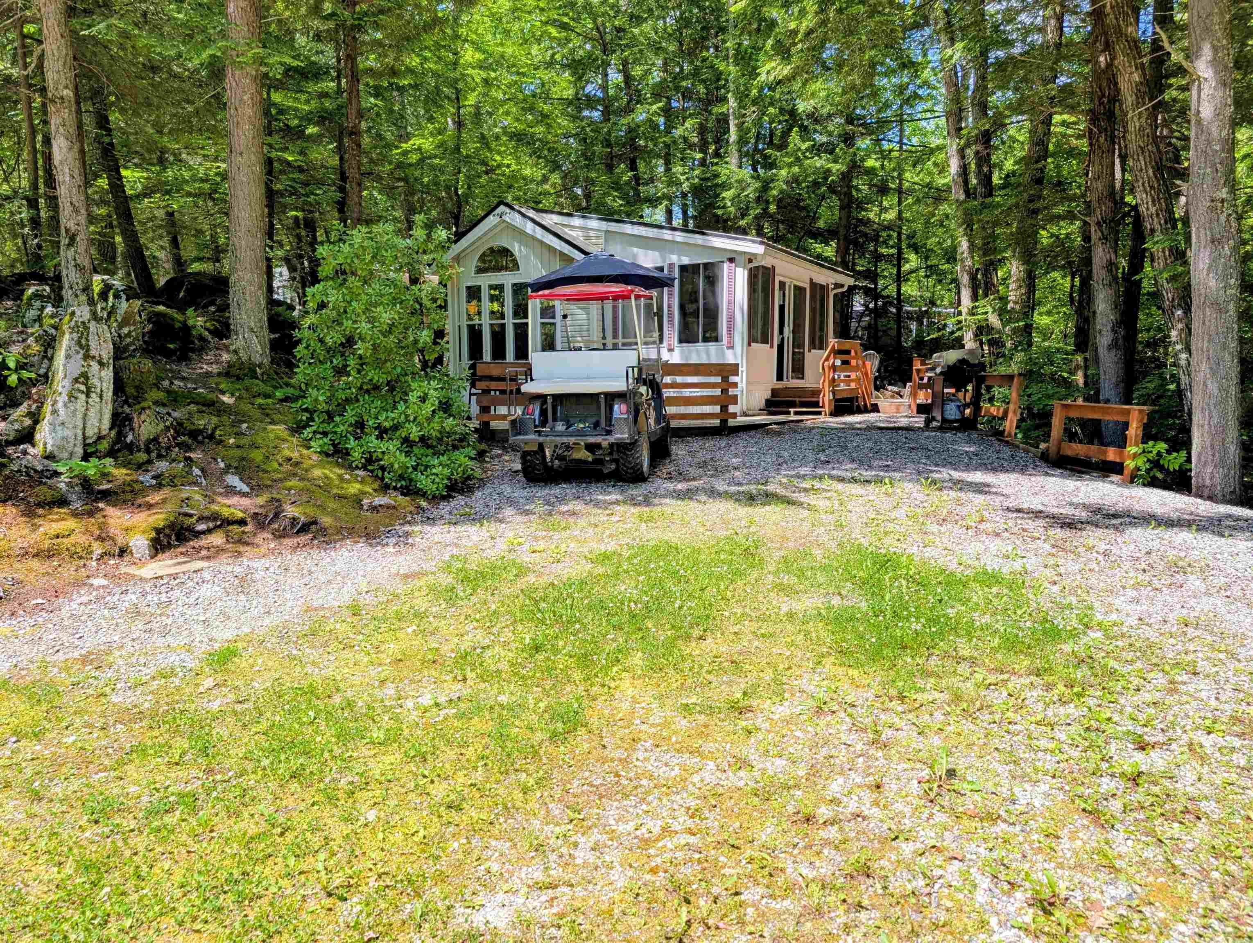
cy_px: 472
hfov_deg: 71.5
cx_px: 626
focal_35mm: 24
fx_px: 870
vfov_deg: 56.9
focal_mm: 6.9
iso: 20
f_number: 1.68
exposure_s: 1/405
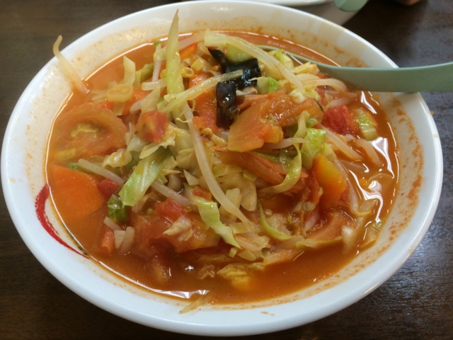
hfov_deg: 61.7
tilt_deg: -53.2
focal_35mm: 29
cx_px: 226
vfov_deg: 48.2
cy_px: 170
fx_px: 380
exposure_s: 1/30
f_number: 2.2
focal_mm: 4.15
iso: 64
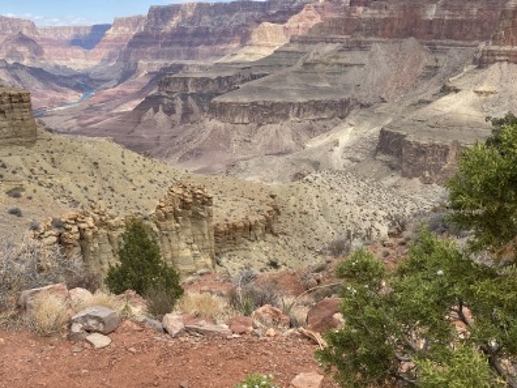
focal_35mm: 42
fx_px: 627
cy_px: 180
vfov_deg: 34.3
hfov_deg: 44.0
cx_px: 161
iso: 32
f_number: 1.8
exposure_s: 1/2410
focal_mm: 4.25
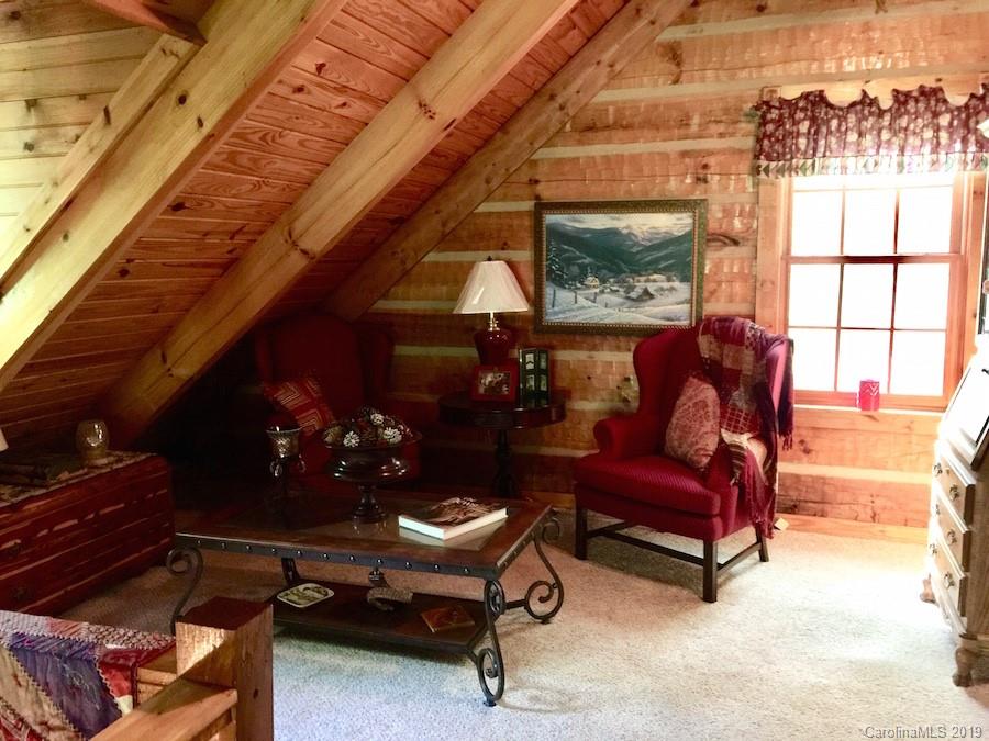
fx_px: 829
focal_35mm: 29
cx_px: 494
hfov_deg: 61.7
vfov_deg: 48.2
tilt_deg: -6.1
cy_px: 370
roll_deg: +1.4
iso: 100
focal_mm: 4.15
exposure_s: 1/4
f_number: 2.2
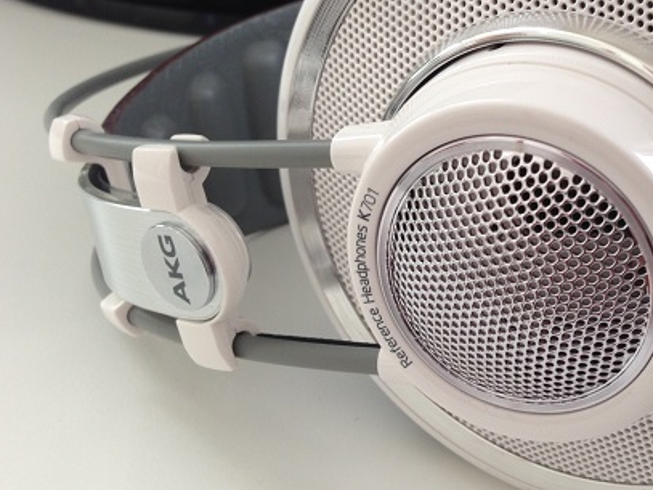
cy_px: 182
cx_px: 521
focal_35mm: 53
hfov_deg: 35.1
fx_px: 1000
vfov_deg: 27.4
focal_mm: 4.12
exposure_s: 1/30
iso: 50
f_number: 2.4
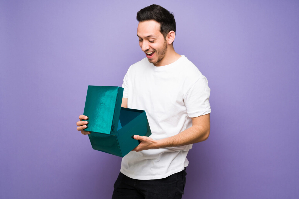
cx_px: 150
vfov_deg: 30.5
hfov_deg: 44.5
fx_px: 365
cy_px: 100
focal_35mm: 44
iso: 100
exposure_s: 1/160
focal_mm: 44
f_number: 6.3
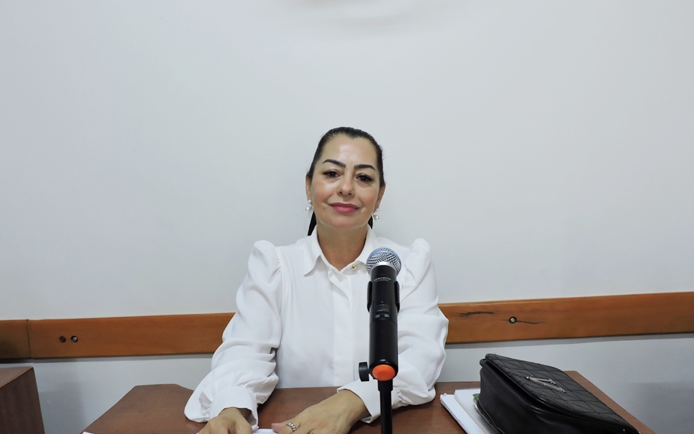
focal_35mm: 28
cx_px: 341
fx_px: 530
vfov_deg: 44.0
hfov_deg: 66.5
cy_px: 283
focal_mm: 4.3
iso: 220
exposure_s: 1/25
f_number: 3
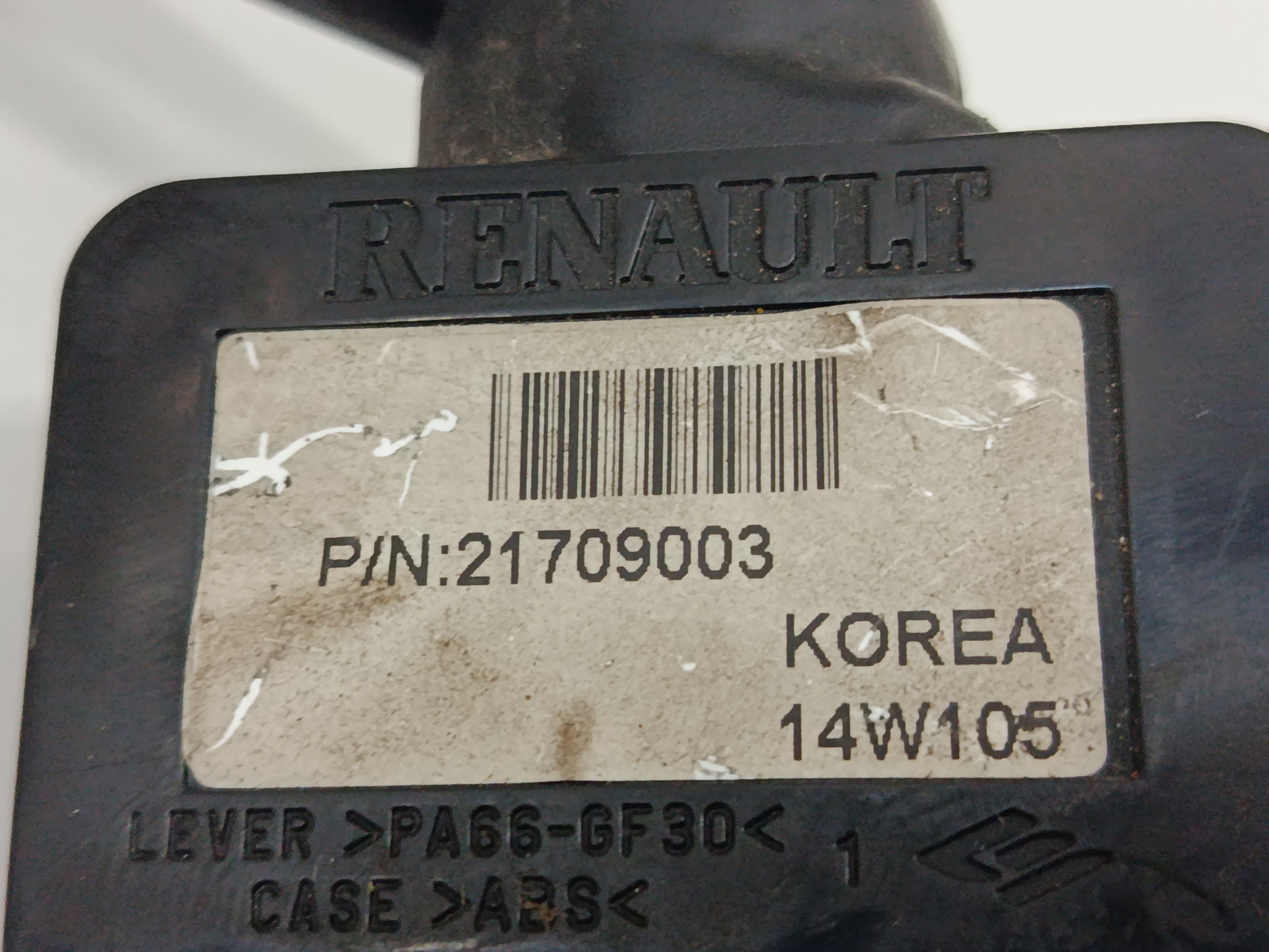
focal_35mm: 53
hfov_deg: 36.2
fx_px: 1943
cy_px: 476
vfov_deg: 27.5
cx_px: 634
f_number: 1.7
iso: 987
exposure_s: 1/50
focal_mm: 5.24
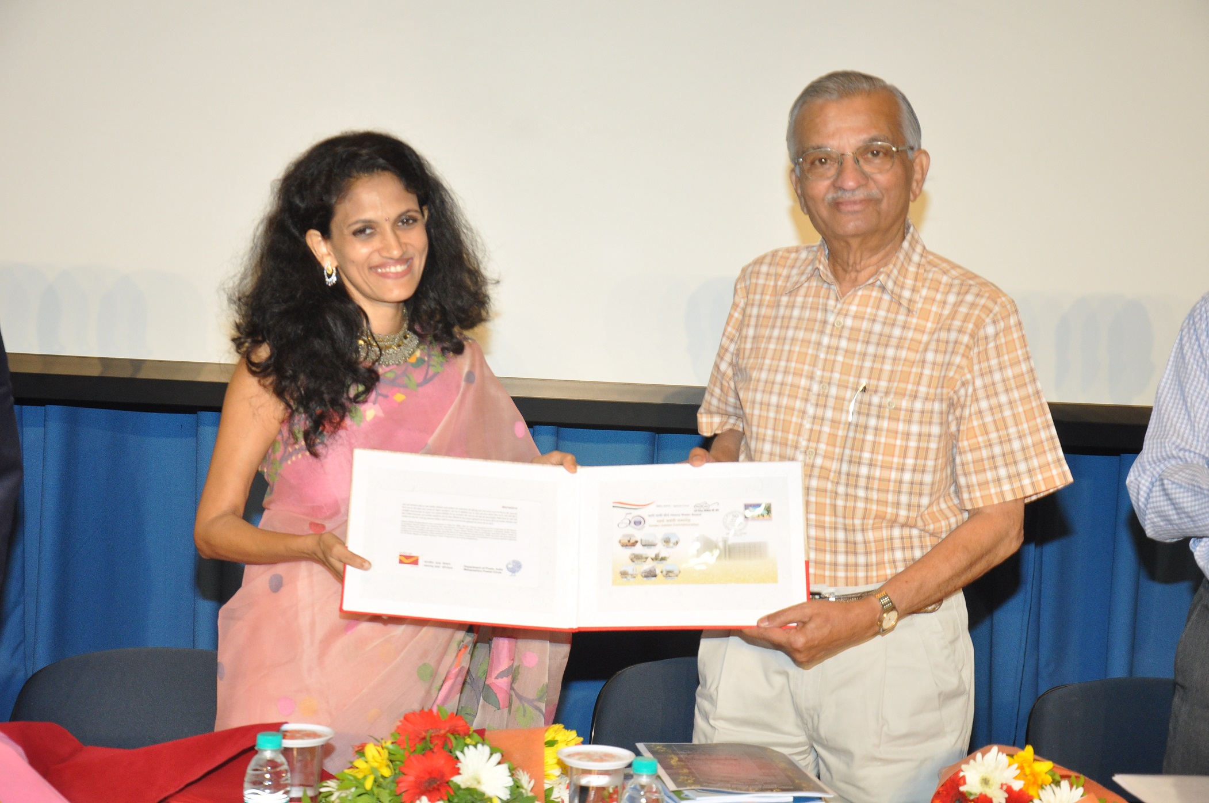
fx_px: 2516
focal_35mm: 75
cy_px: 402
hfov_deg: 27.0
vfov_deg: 18.1
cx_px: 604
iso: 1000
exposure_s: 1/125
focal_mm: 50
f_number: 5.6
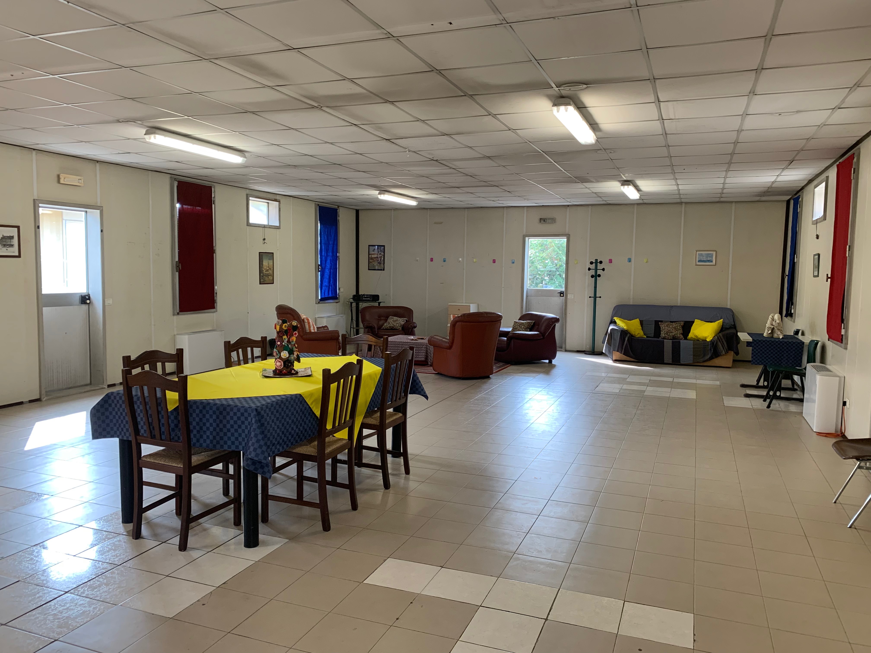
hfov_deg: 67.3
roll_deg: -0.9
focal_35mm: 26
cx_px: 436
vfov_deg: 53.1
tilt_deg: -6.5
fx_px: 654
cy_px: 326
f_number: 1.8
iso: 80
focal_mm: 4.25
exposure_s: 1/100
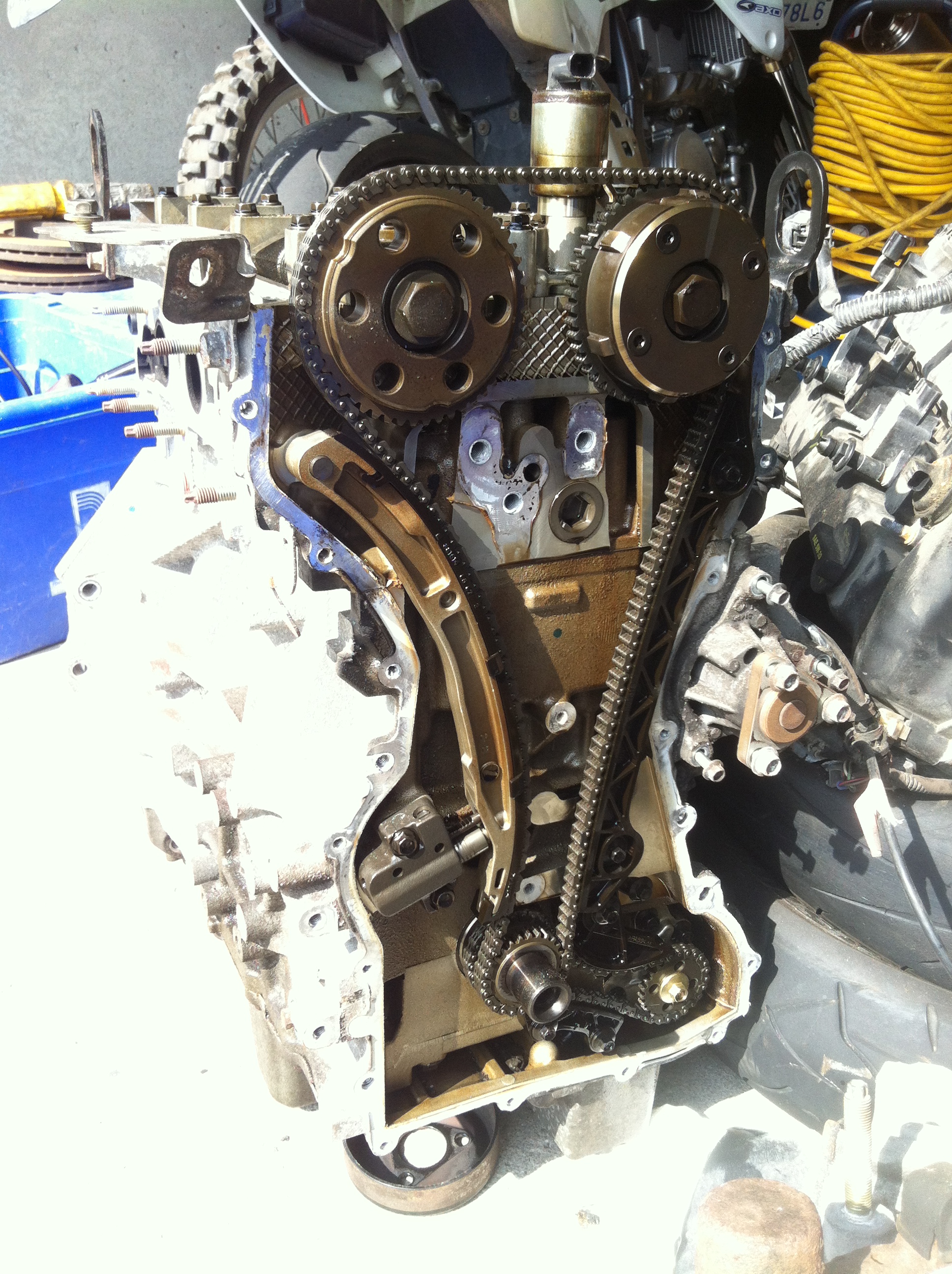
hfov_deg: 40.6
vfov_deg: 52.7
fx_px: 1287
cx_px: 476
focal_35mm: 35
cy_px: 637
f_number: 2.8
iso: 80
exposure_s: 1/236
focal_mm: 3.85
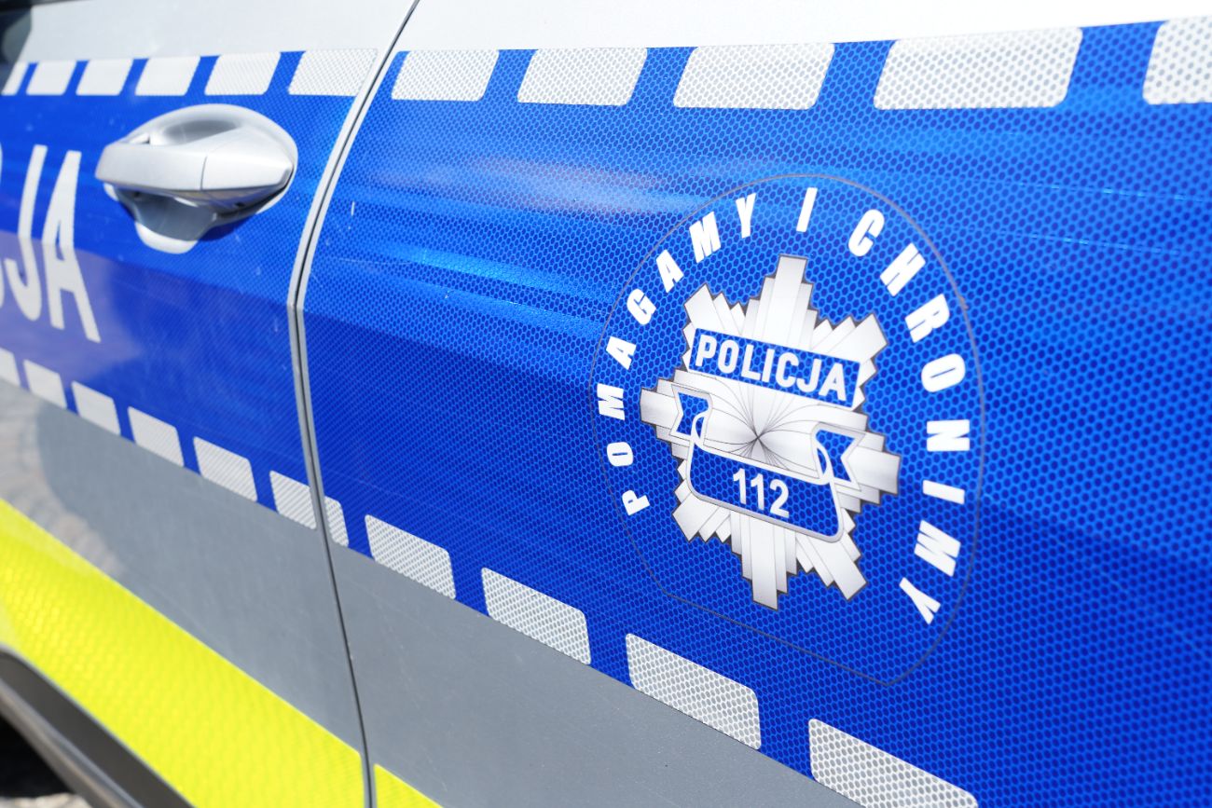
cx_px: 606
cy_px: 404
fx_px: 1515
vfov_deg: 29.9
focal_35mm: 45
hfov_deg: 43.6
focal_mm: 45
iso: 100
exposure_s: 1/160
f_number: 8
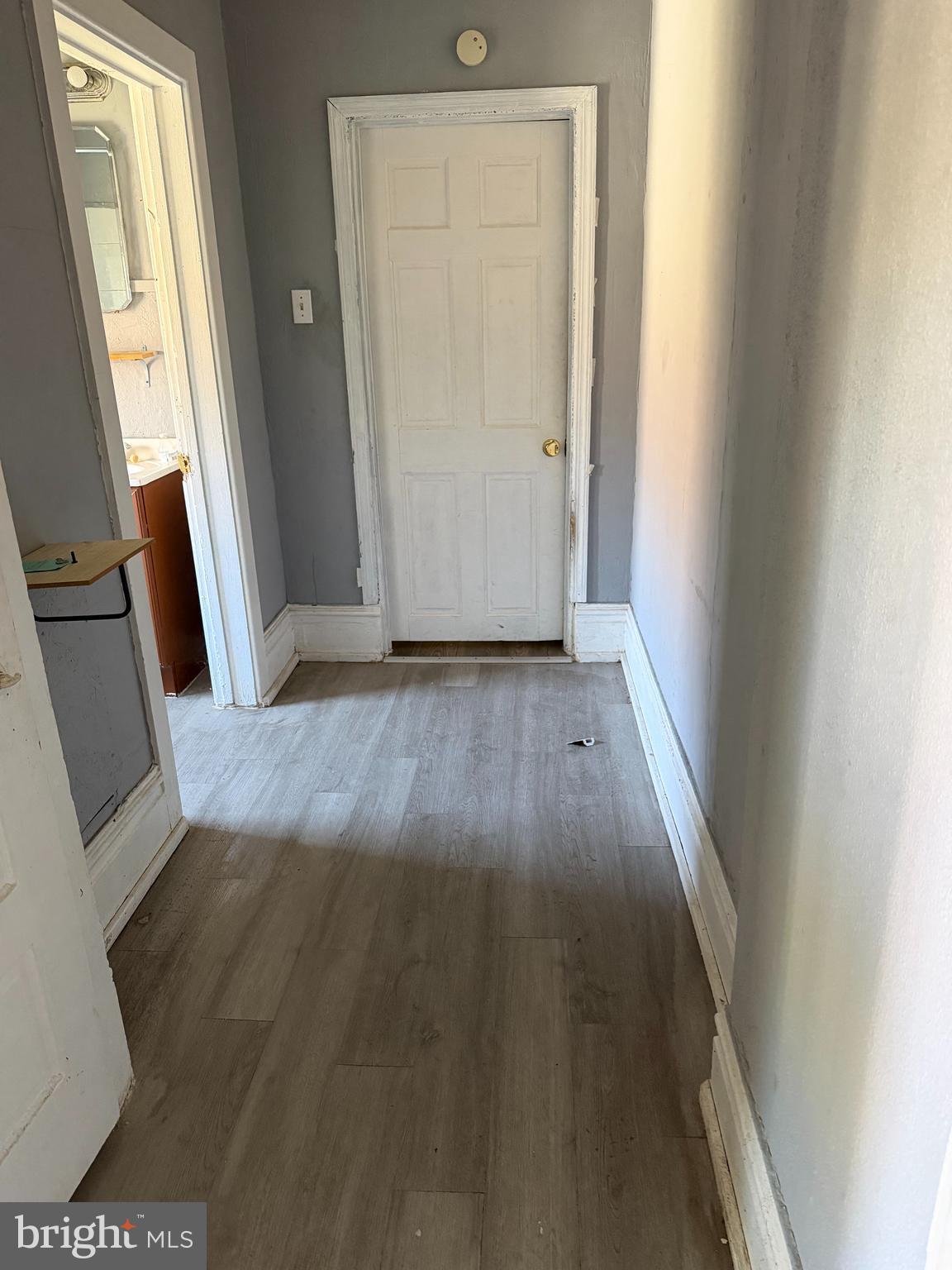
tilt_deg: -18.7
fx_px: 880
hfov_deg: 56.8
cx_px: 476
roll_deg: +1.7
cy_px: 635
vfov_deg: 71.6
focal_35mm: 24
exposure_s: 1/60
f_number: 1.78
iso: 640
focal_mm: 6.76
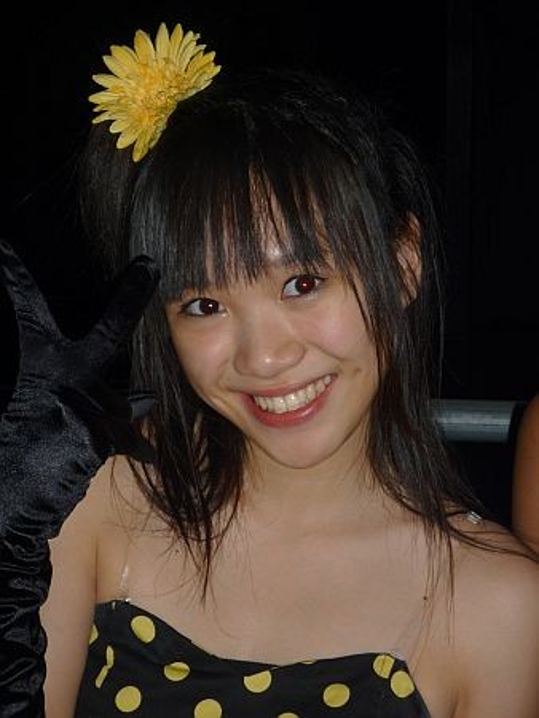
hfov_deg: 17.2
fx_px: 1784
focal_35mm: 86
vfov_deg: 22.7
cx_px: 270
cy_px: 359
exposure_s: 1/50
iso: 100
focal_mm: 15.2
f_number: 5.5
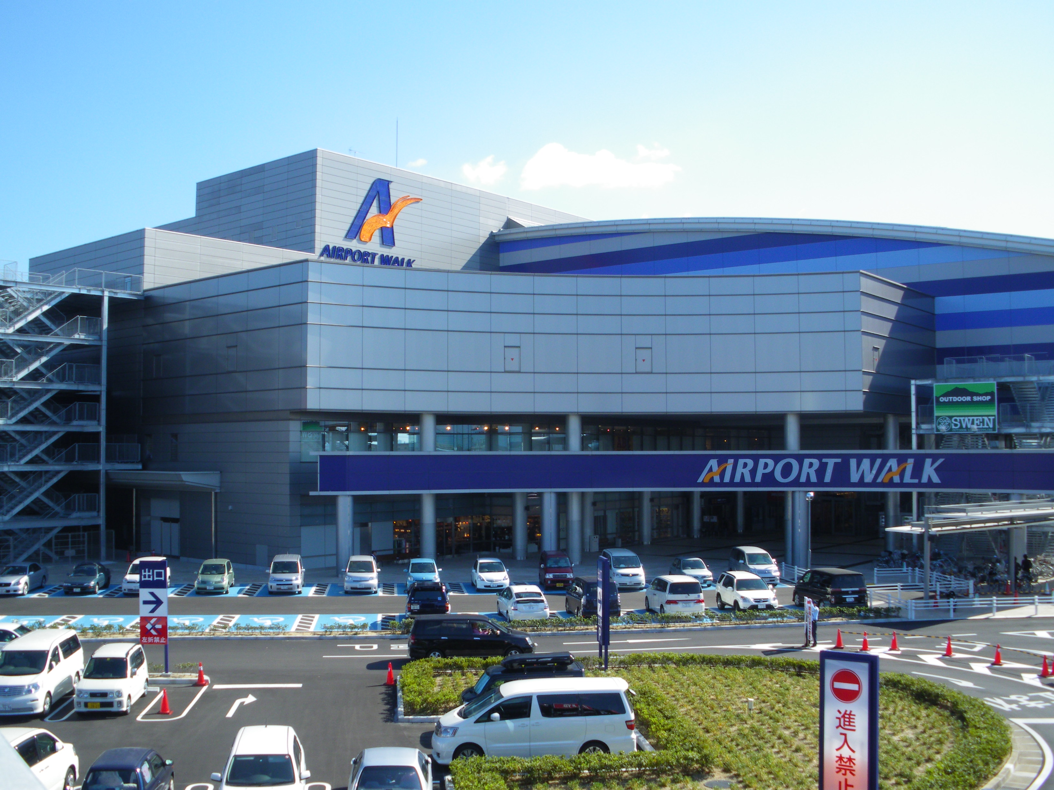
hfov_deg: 51.4
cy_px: 395
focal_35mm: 36
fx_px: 1096
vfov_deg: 39.7
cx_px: 527
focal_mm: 6.3
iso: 64
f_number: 5.4
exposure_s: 1/160
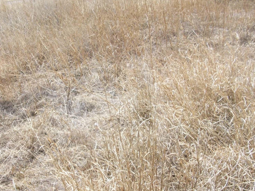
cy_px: 100
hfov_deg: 40.3
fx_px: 346
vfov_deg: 30.9
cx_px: 108
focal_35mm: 47
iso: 64
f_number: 5.5
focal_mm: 5.7
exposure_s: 1/241
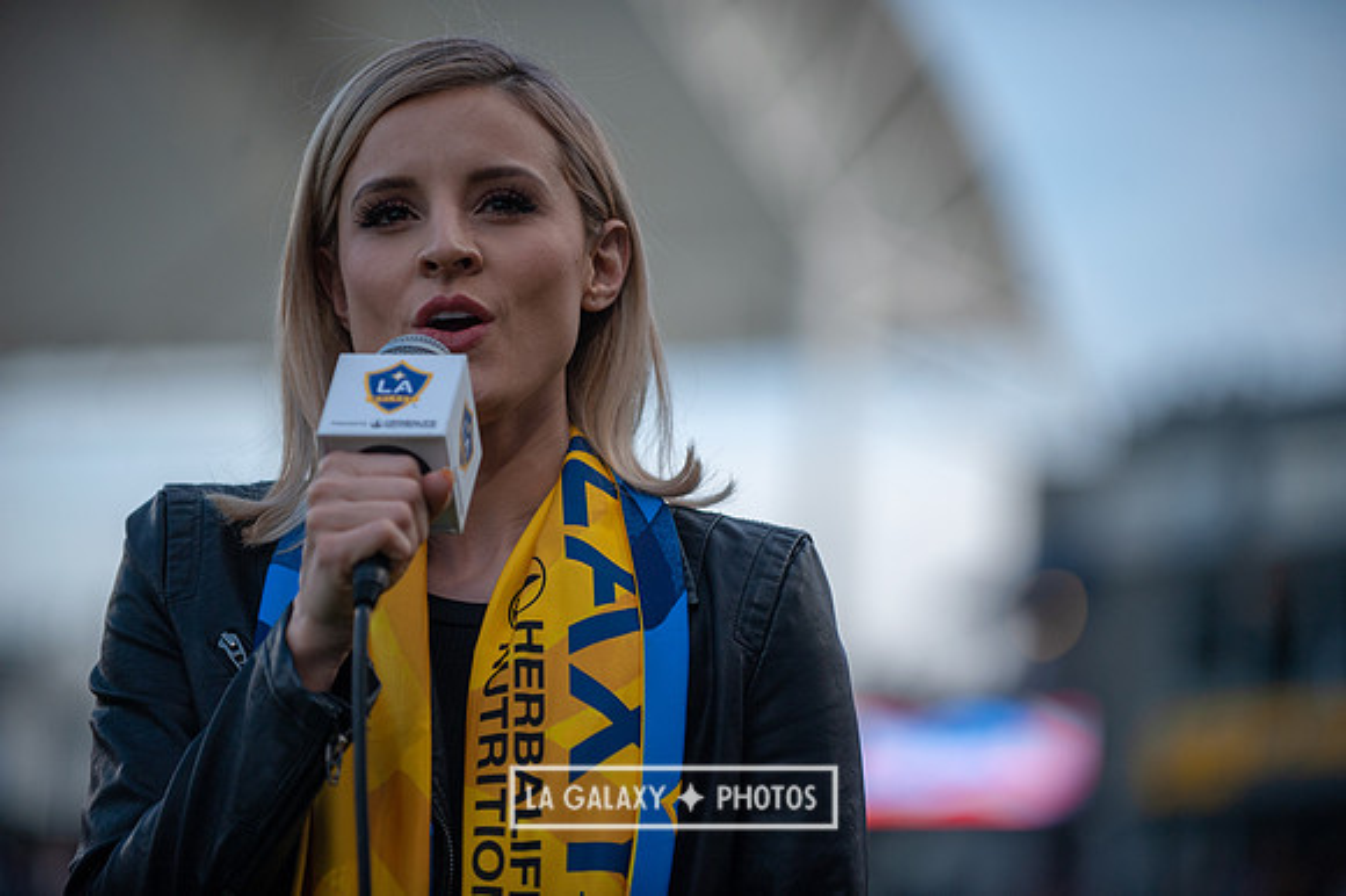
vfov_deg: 8.8
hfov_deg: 13.3
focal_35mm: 155
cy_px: 448
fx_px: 5792
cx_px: 673
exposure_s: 1/1250
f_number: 2.8
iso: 250
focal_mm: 155
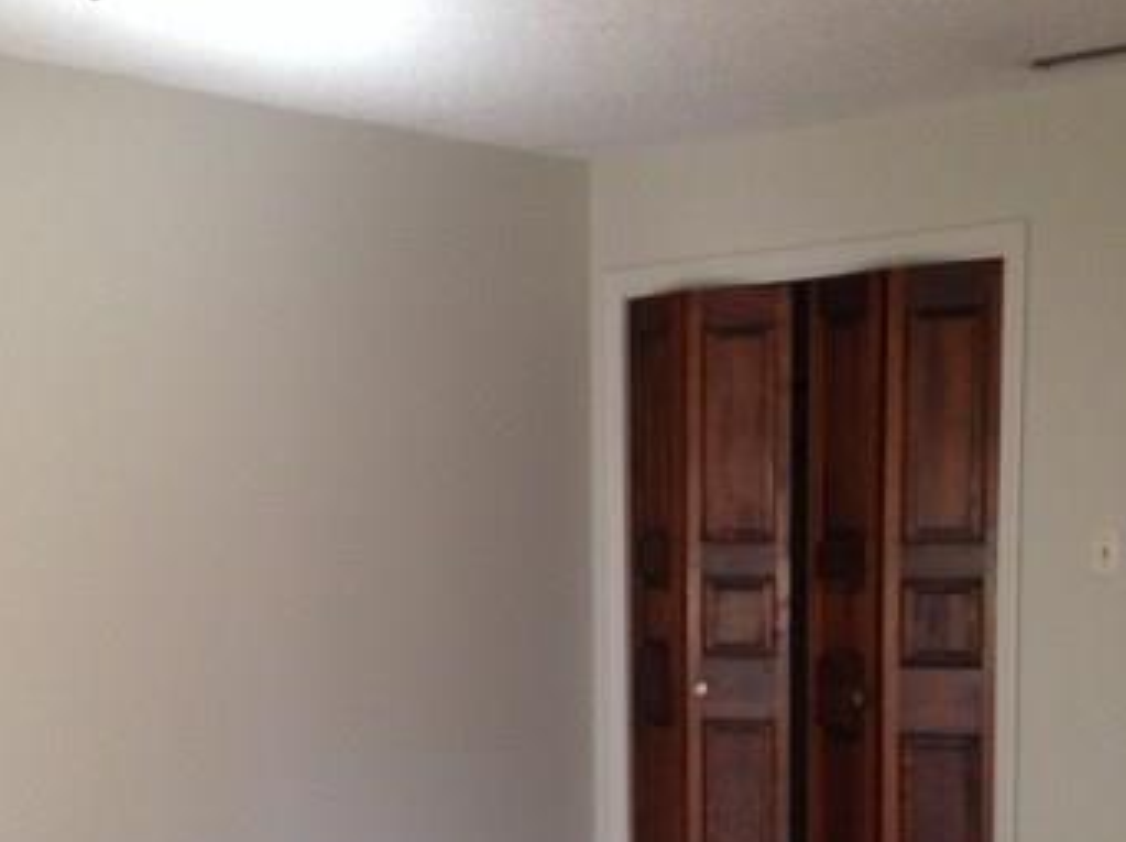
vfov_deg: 23.1
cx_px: 469
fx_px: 2015
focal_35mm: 62
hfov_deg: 31.2
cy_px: 726
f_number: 2.4
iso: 160
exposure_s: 1/20
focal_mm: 4.12
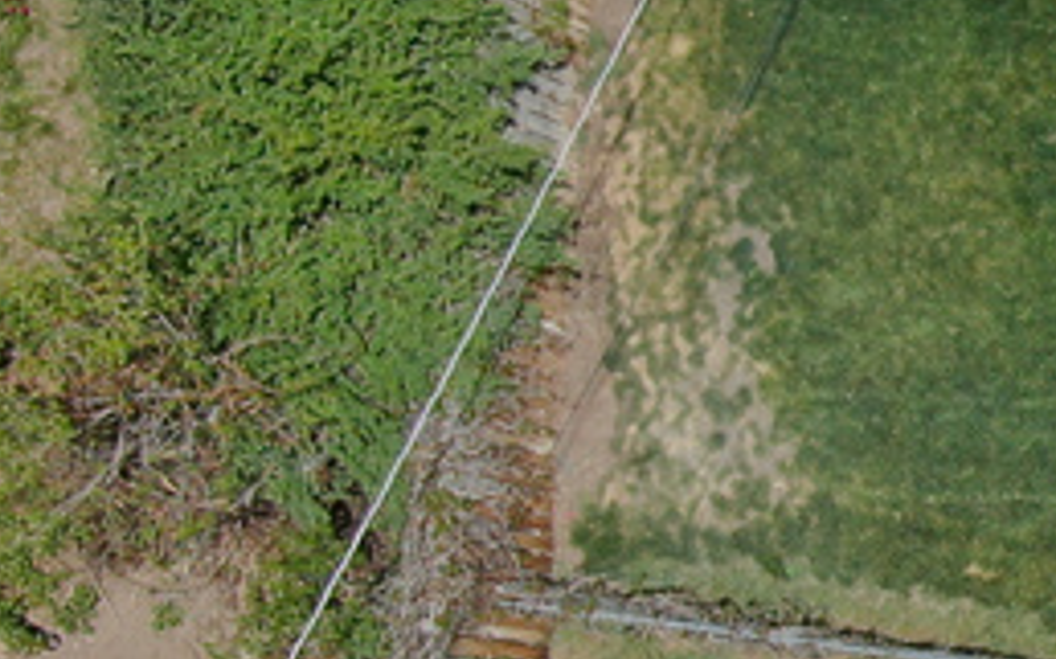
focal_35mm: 101
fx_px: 2905
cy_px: 381
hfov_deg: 16.6
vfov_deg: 12.9
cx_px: 1997
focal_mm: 4.39
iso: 100
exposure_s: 1/640
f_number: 2.8
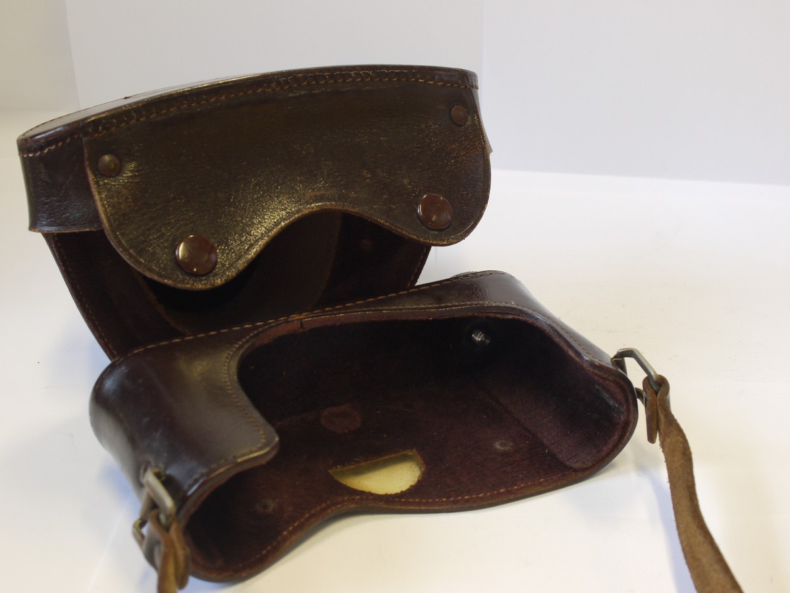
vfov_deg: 24.4
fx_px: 1369
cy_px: 296
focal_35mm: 60
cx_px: 395
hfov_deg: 32.2
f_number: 8
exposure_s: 1/20
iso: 400
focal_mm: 30
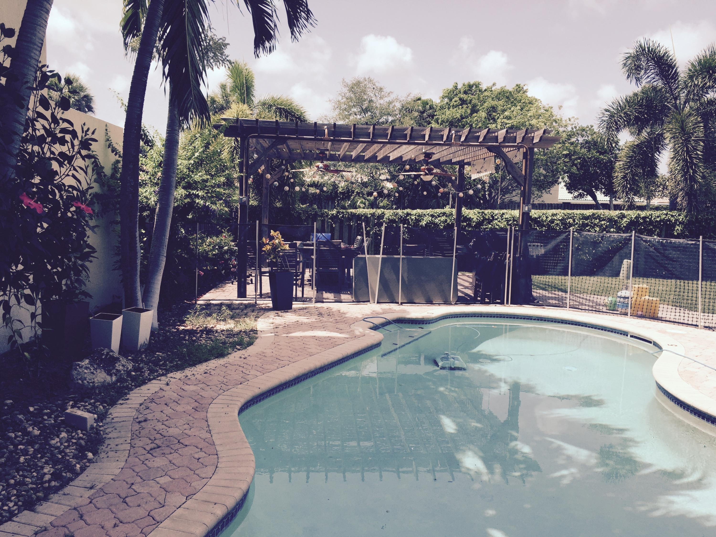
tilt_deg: -8.2
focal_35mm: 29
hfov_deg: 61.7
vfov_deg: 48.2
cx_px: 358
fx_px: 600
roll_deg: -3.3
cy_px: 268
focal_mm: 4.15
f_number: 2.2
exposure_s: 1/1799
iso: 32
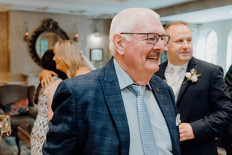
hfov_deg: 40.2
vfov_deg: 27.5
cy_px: 90
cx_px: 96
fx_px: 316
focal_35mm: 49
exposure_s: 1/160
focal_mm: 38
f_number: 3.5
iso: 2500
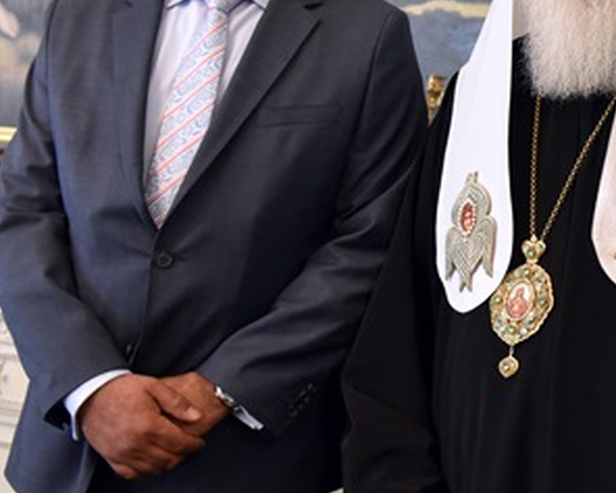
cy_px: 154
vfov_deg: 20.1
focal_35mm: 76
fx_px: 1386
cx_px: 741
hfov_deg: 23.0
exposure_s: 1/80
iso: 4000
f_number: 4.5
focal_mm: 30
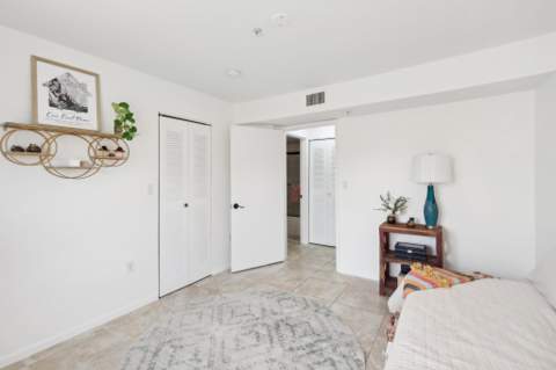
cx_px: 278
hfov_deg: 100.4
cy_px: 185
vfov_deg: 77.2
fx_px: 231
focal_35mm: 15
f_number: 7.1
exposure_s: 1/120
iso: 1600
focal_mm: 10
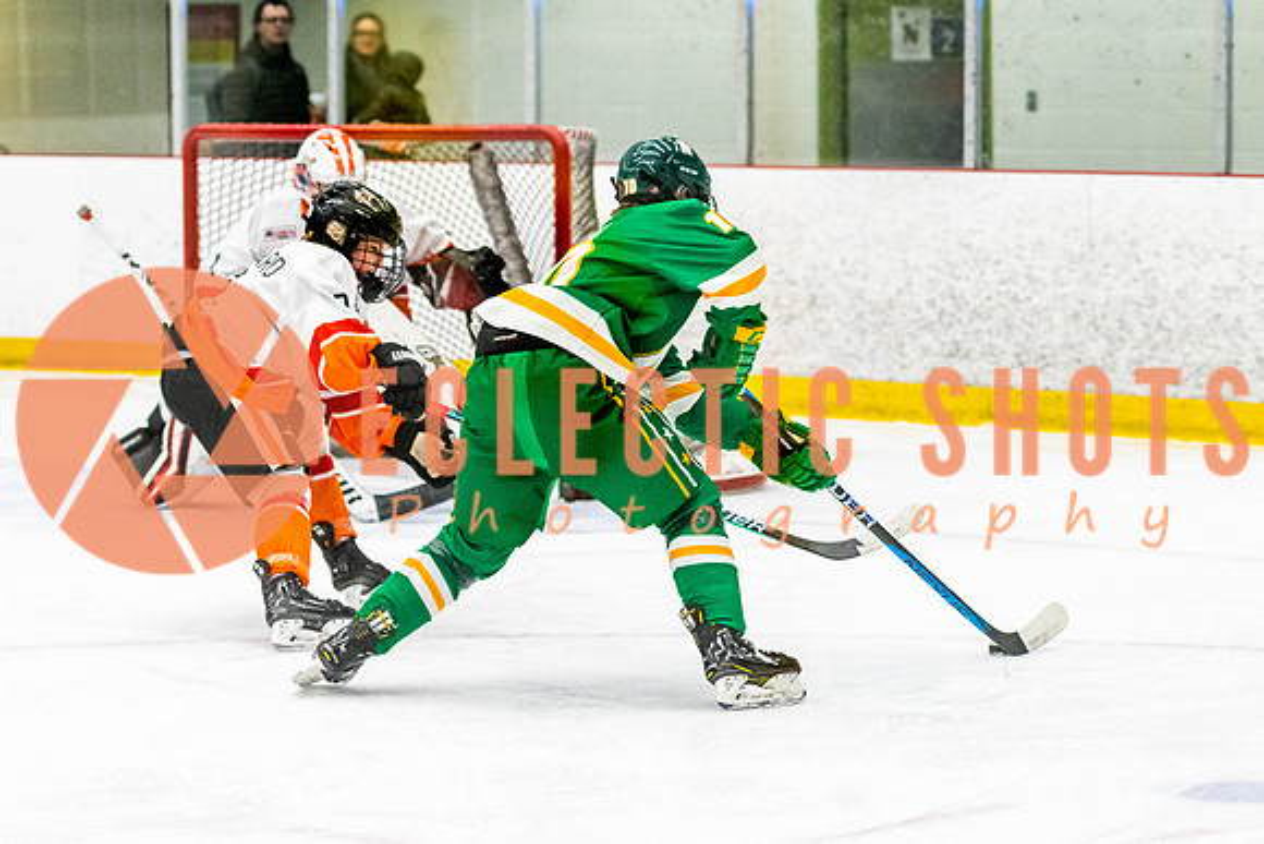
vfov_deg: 9.2
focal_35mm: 149
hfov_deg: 13.7
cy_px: 384
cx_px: 609
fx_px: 5242
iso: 2200
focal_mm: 86
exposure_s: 1/640
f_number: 2.8
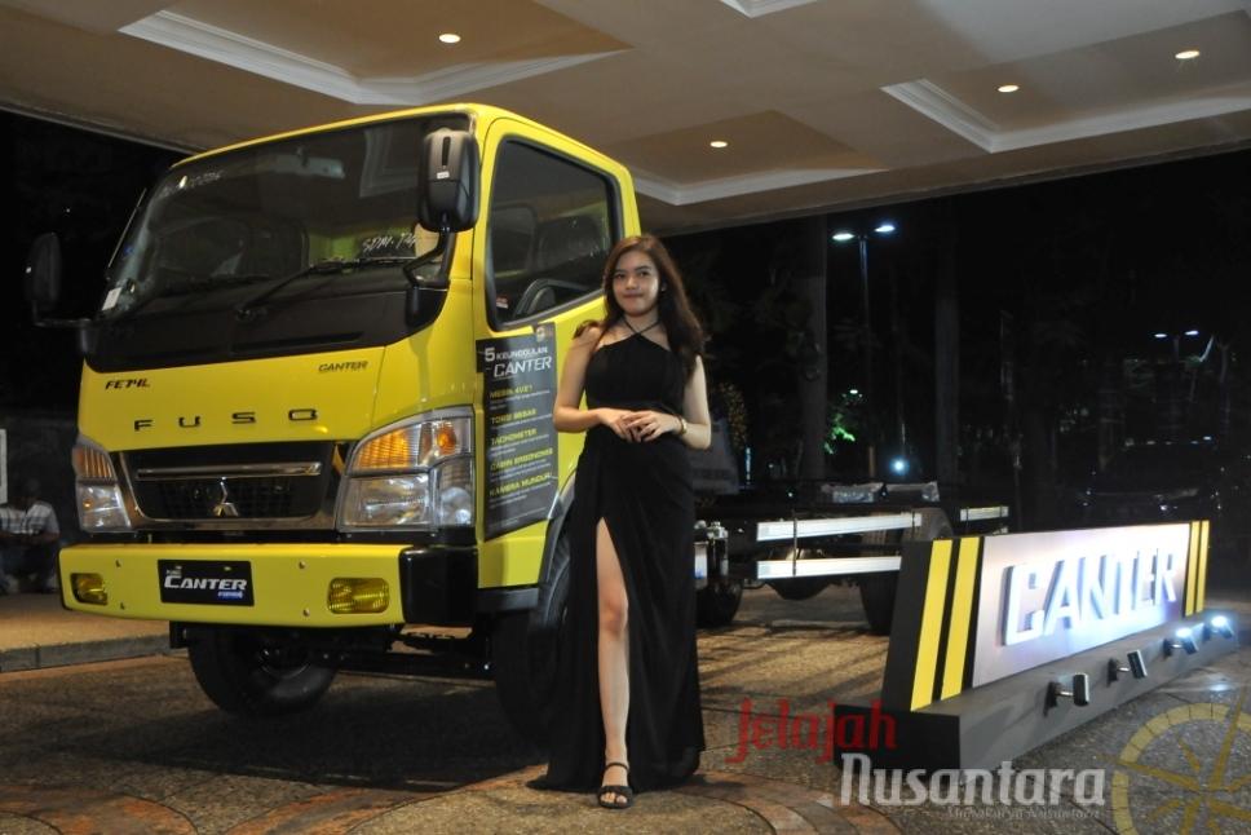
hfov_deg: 57.2
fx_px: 1147
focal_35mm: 33
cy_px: 418
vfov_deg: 40.0
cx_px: 626
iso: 1250
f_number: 8
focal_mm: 22
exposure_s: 1/60
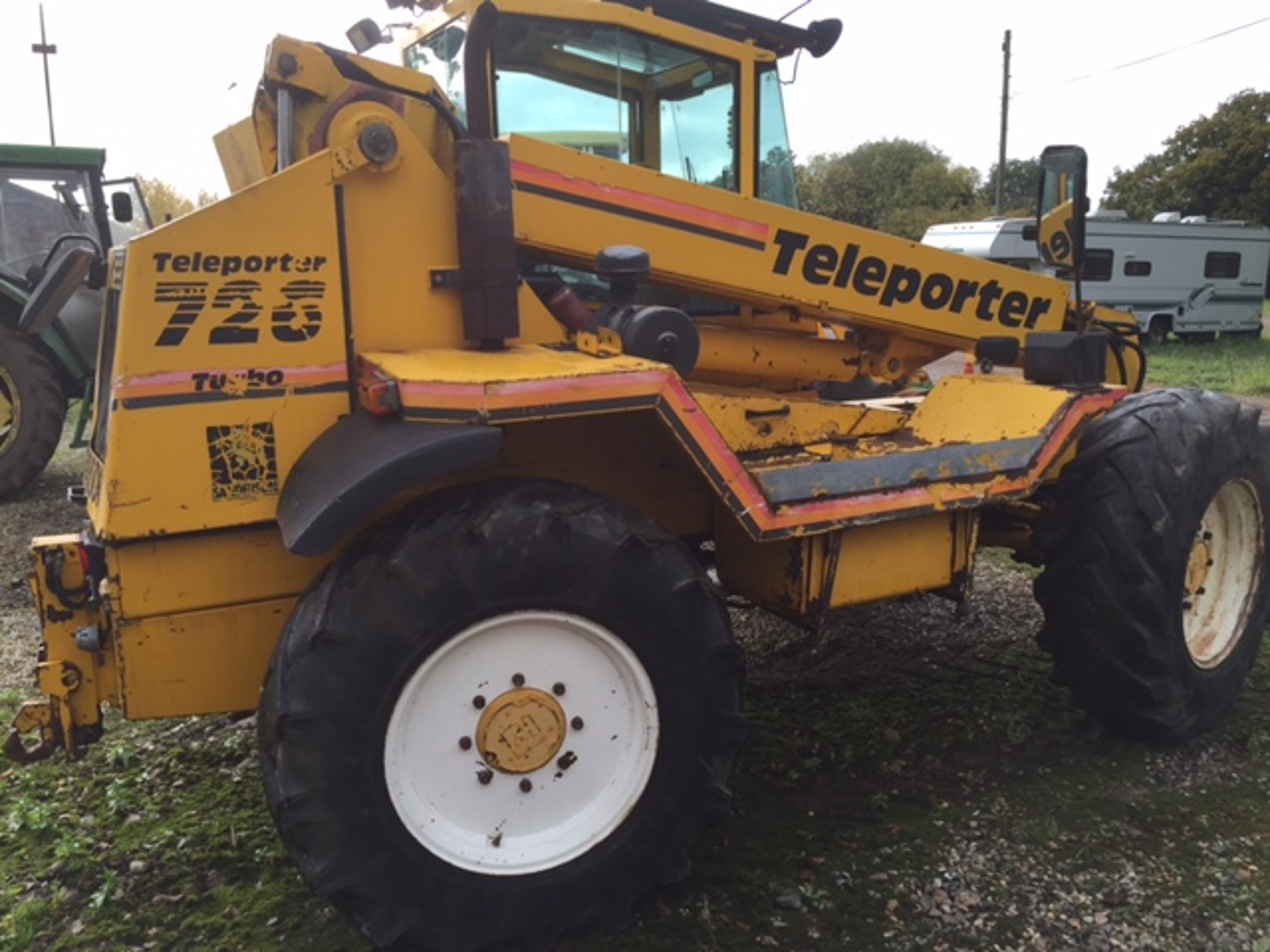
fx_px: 1064
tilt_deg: -10.9
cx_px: 635
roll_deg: +0.2
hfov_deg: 61.7
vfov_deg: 48.2
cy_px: 476
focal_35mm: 29
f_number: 2.2
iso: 32
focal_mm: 4.15
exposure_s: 1/581
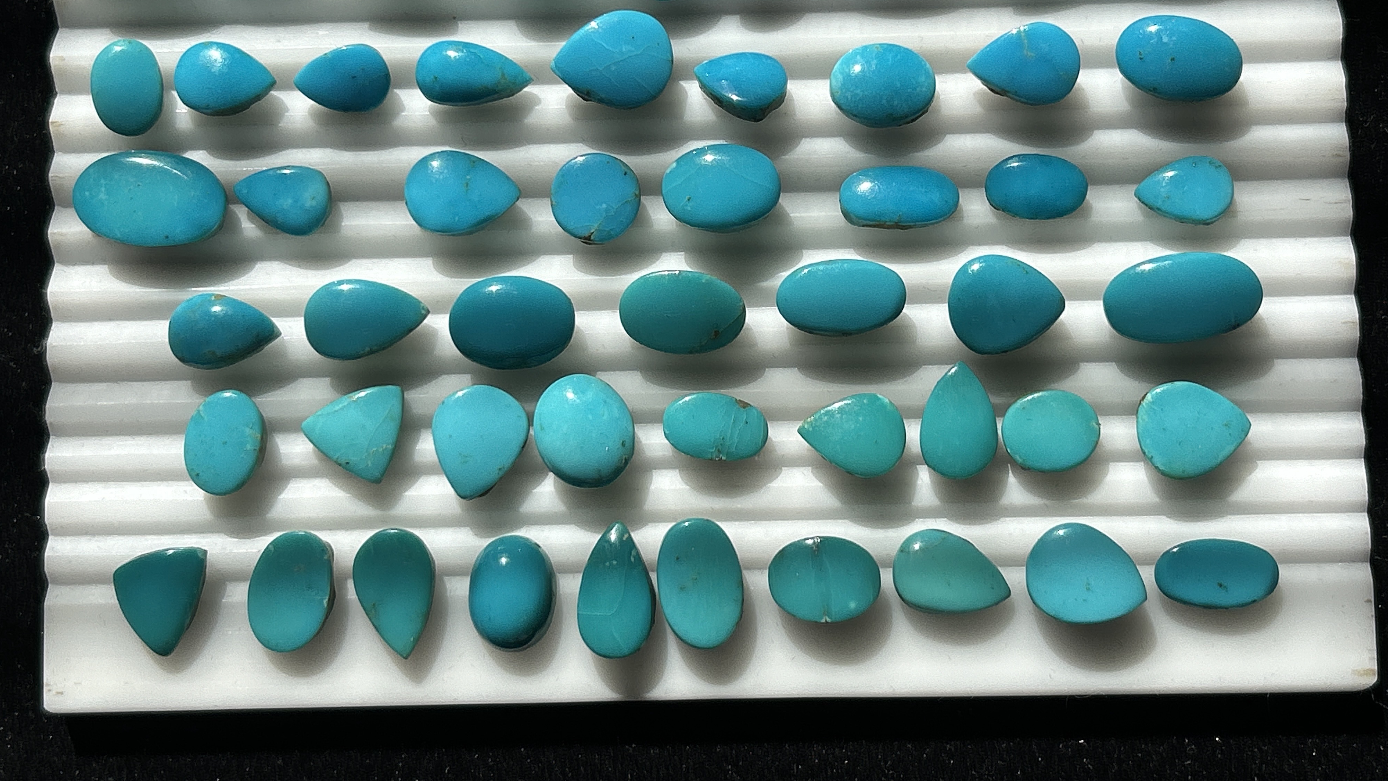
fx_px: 2098
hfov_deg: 36.6
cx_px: 695
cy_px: 258
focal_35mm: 57
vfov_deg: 21.0
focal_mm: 5.7
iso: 50
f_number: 1.5
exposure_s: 1/4444
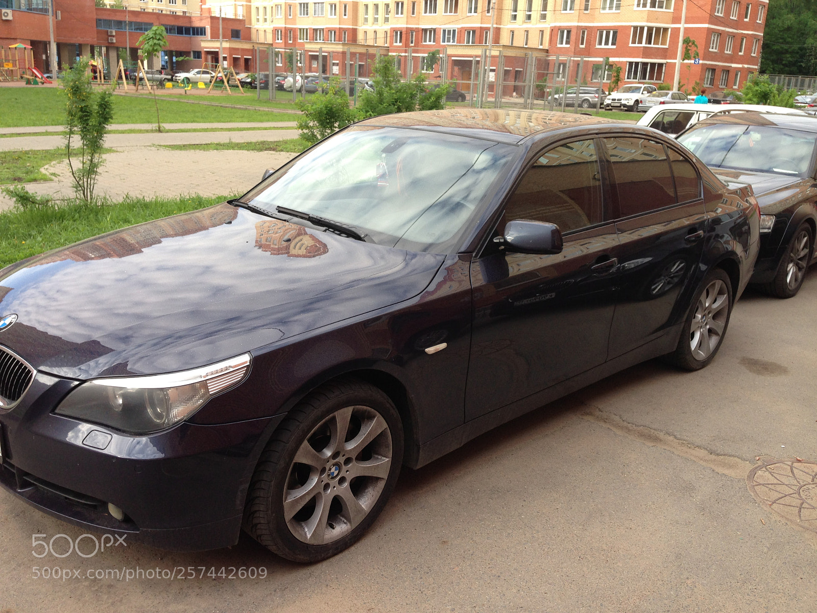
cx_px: 408
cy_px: 306
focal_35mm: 33
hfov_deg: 55.4
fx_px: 779
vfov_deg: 42.9
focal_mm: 4.13
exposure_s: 1/191
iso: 50
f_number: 2.4
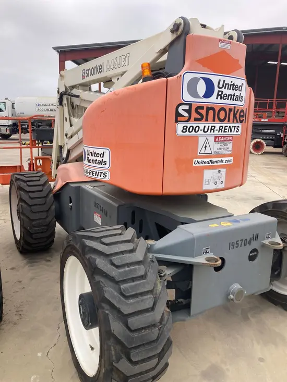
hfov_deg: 49.8
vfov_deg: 63.4
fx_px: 309
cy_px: 191
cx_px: 144
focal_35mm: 28
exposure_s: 1/1200
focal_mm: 3.99
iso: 20
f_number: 1.8
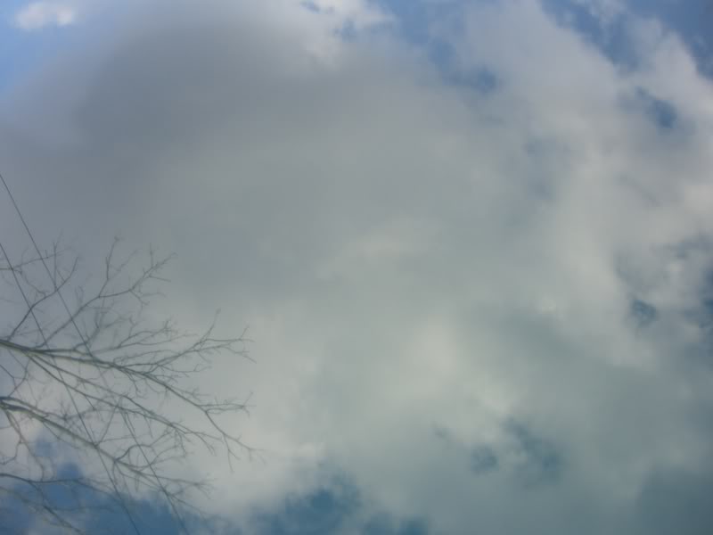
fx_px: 783
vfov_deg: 37.7
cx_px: 356
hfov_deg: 49.0
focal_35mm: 38
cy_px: 268
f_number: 2.8
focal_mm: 7.9
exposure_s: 1/200
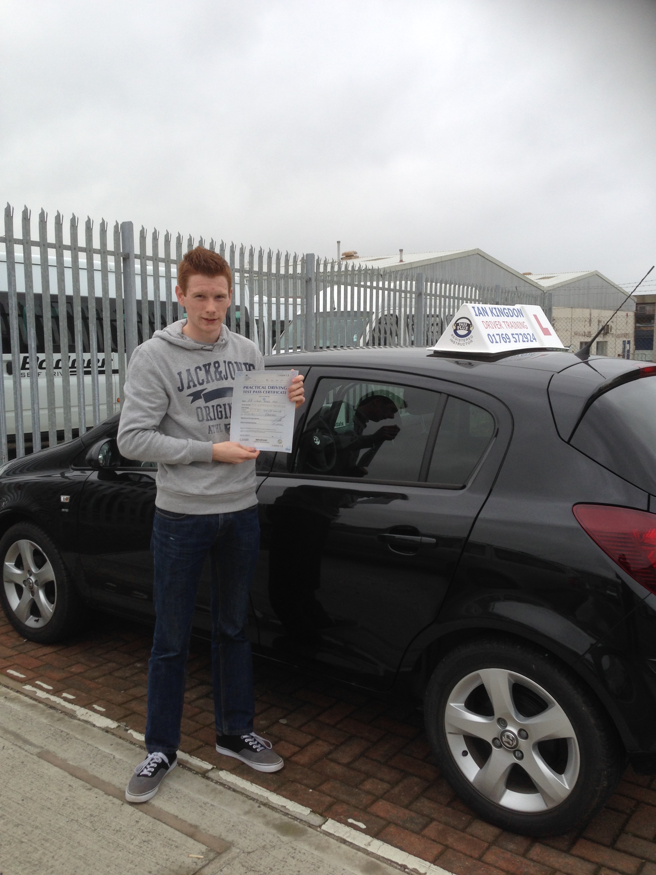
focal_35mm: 33
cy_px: 438
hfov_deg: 42.9
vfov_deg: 55.4
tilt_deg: -1.7
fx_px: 834
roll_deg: +1.6
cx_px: 328
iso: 50
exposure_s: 1/159
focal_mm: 4.12
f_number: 2.4
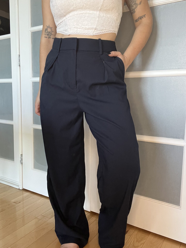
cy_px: 124
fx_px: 215
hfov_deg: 46.8
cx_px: 93
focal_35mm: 30
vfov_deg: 60.0
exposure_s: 1/37
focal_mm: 2.71
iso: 320
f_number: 2.2
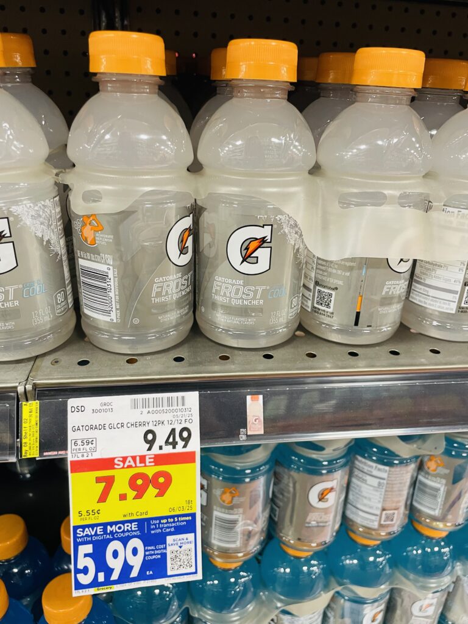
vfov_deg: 67.3
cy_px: 312
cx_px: 234
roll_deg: -2.8
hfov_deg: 53.1
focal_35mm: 26
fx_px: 469
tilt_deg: -26.7
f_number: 1.6
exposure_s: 1/60
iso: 250
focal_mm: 4.2
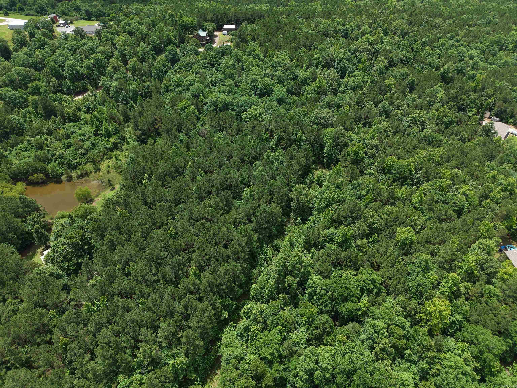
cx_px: 258
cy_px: 194
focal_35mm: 24
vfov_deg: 56.8
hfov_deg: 71.6
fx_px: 358
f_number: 1.8
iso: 100
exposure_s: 1/250
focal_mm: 8.67
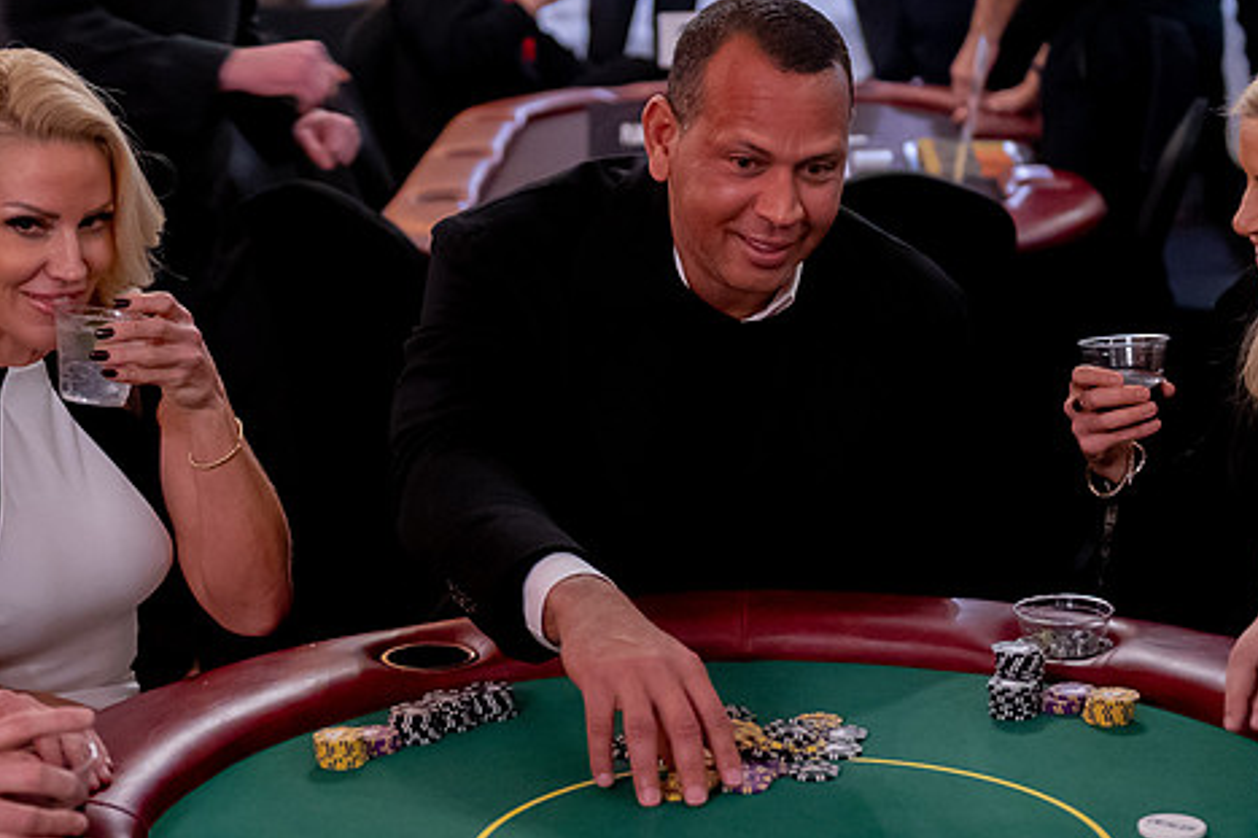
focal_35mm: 89
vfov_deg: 15.3
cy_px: 387
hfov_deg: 22.9
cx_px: 610
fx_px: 3109
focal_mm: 50
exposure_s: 1/80
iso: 4000
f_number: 2.8
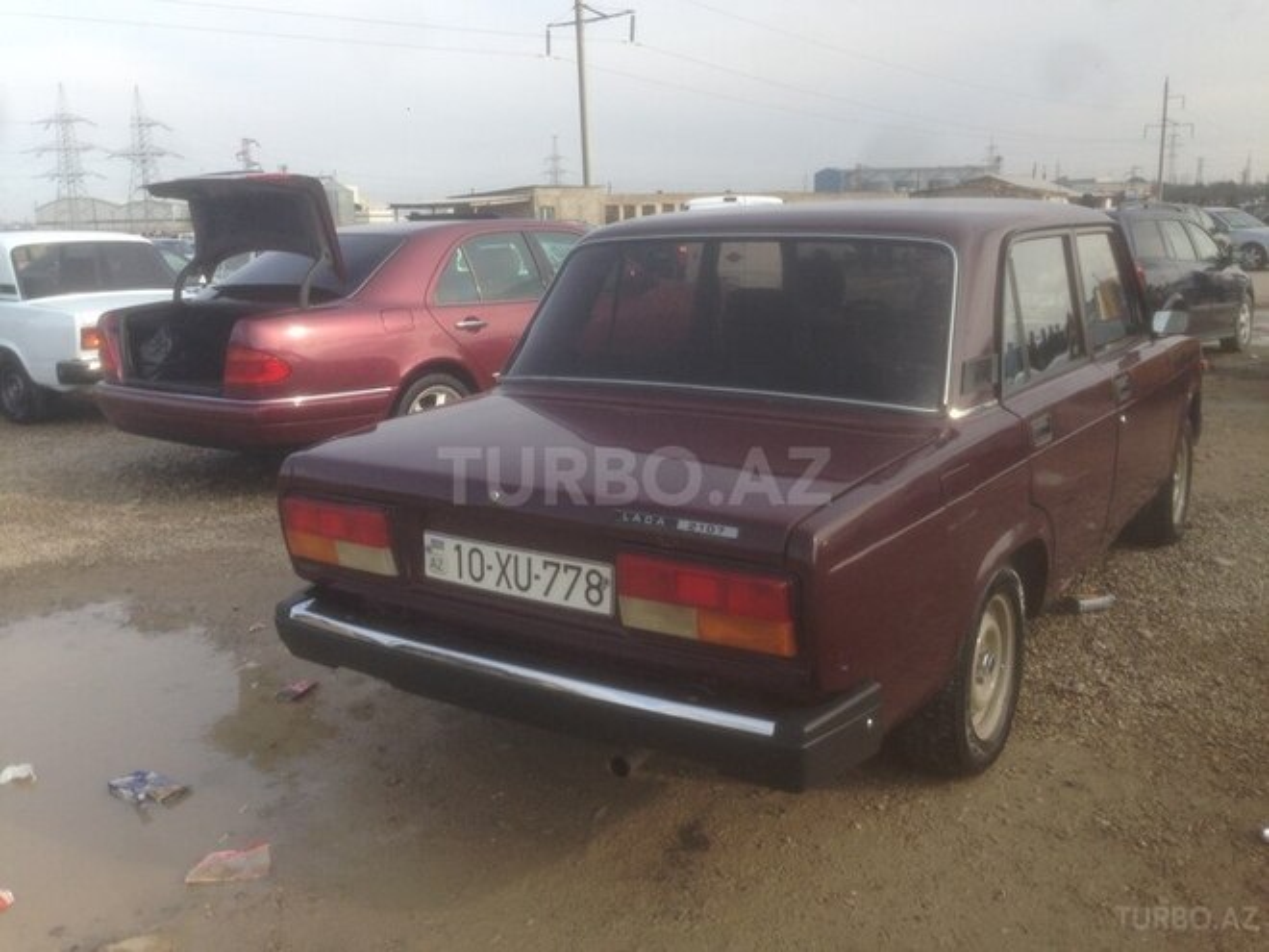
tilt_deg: -11.8
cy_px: 476
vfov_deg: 42.9
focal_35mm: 33
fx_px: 1210
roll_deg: +0.5
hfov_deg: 55.4
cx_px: 634
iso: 50
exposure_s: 1/553
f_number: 2.4
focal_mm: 4.12
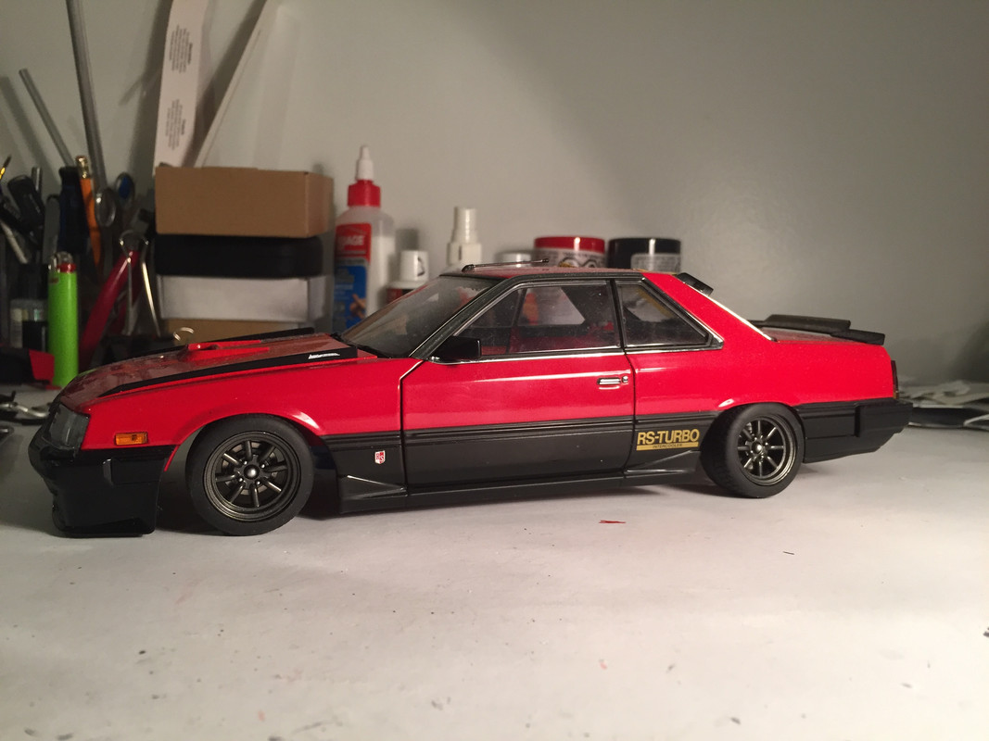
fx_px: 828
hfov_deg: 61.7
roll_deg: -0.7
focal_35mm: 29
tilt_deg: -4.2
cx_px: 494
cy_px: 370
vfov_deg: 48.2
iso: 40
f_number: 2.2
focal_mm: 4.15
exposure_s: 1/30
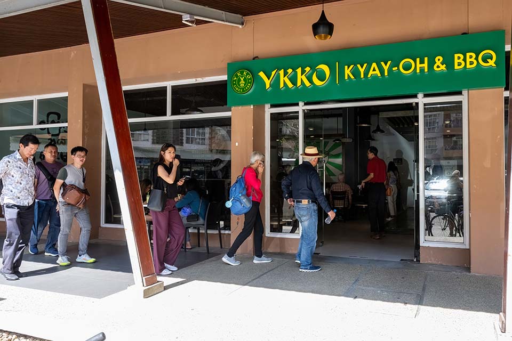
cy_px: 170
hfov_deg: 73.7
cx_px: 256
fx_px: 341
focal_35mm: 24
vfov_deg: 53.1
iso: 1600
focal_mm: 24
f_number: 8
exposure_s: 1/320
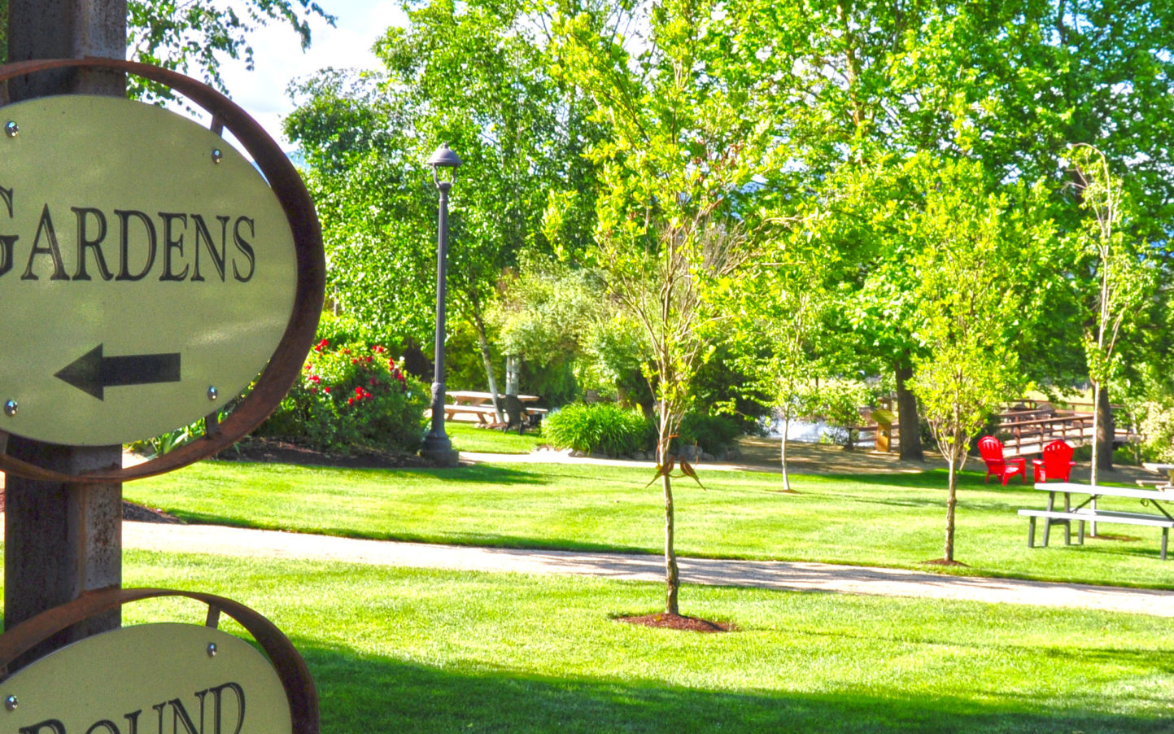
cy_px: 391
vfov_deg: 20.0
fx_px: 2080
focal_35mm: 65
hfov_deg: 31.4
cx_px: 729
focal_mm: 24
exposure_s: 1/160
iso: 200
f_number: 9
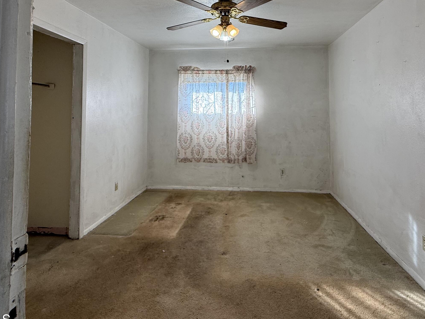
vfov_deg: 61.7
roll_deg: -0.2
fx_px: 258
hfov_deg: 78.9
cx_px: 228
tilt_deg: +2.2
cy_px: 102
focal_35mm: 21
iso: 64
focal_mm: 2.22
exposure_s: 1/120
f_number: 2.2
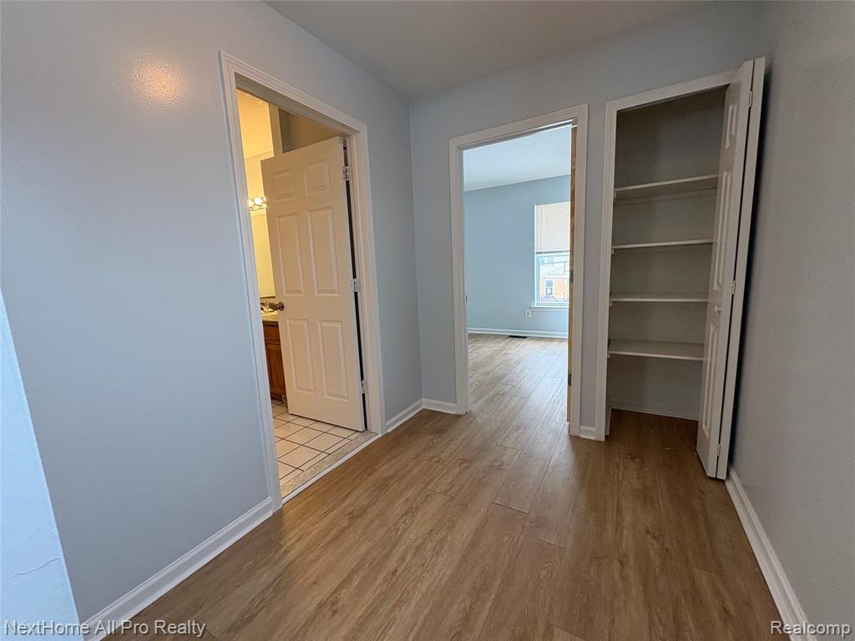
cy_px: 320
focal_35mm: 14
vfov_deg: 85.7
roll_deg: +3.3
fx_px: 346
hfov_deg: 102.1
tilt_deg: -8.8
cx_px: 428
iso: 125
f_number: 2.2
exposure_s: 1/120
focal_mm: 2.22
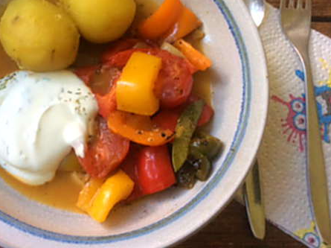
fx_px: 439
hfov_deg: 40.6
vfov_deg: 31.3
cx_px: 103
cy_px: 86
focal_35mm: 46
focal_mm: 3.3
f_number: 2.4
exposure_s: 1/25
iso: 125
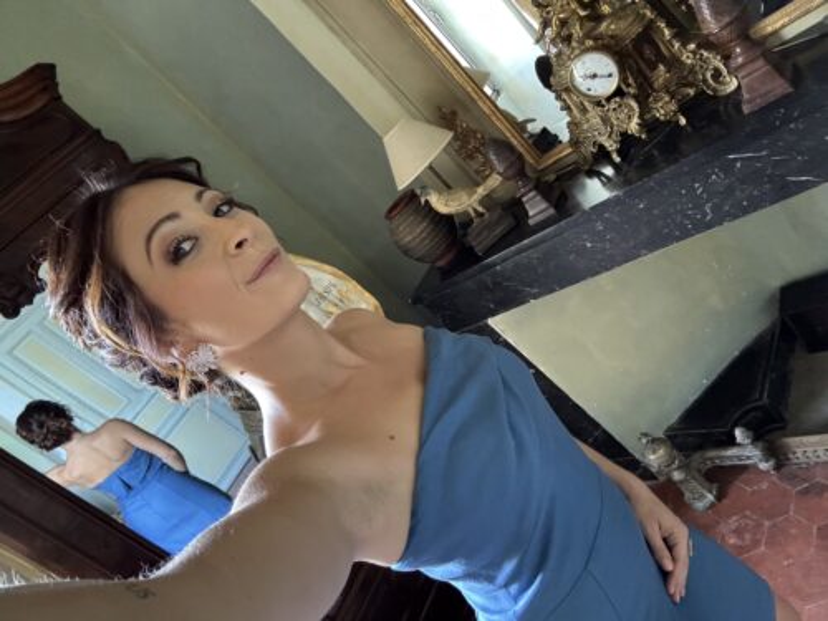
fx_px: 550
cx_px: 414
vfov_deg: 58.9
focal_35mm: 23
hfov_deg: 73.9
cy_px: 310
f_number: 1.9
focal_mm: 2.69
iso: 640
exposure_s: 1/30
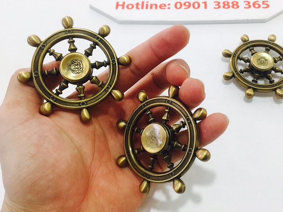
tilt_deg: -57.1
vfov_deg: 39.5
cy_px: 88
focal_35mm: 36
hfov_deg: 51.0
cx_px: 171
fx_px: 294
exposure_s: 1/33
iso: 32
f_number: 2.2
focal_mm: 4.15
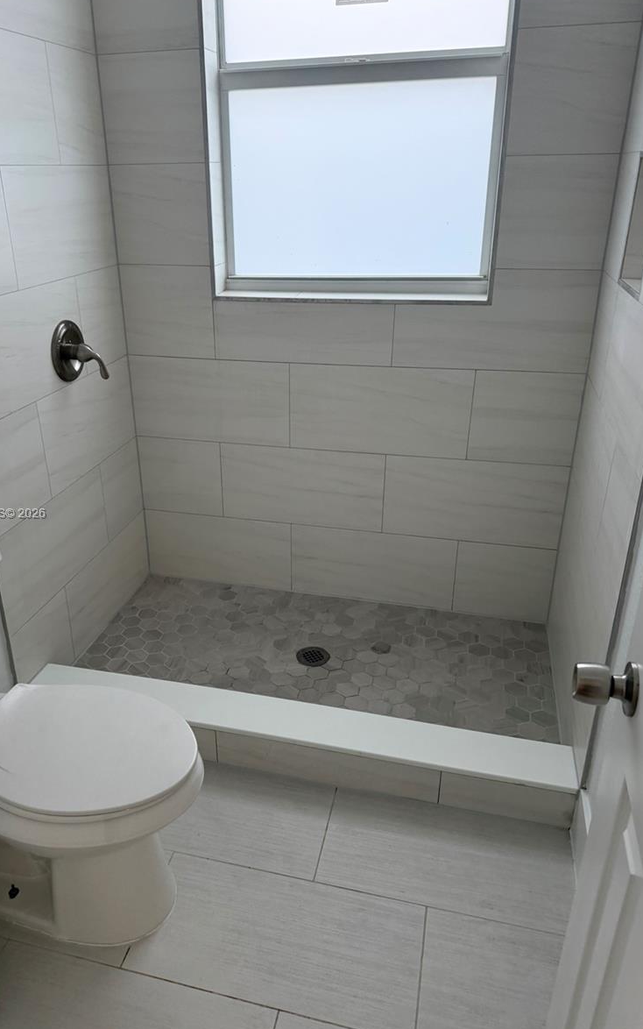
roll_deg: +1.7
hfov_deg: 47.5
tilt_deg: -24.8
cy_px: 514
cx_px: 278
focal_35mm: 26
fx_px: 729
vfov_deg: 70.4
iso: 160
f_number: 1.78
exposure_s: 1/240
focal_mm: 6.76
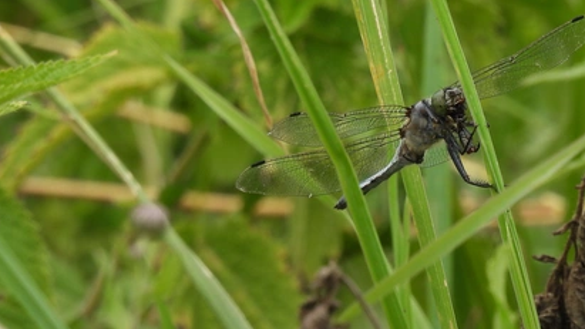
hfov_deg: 1.2
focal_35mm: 1864
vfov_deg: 0.7
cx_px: 410
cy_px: 135
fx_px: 28908
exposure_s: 1/250
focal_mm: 196
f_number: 5.6
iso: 100
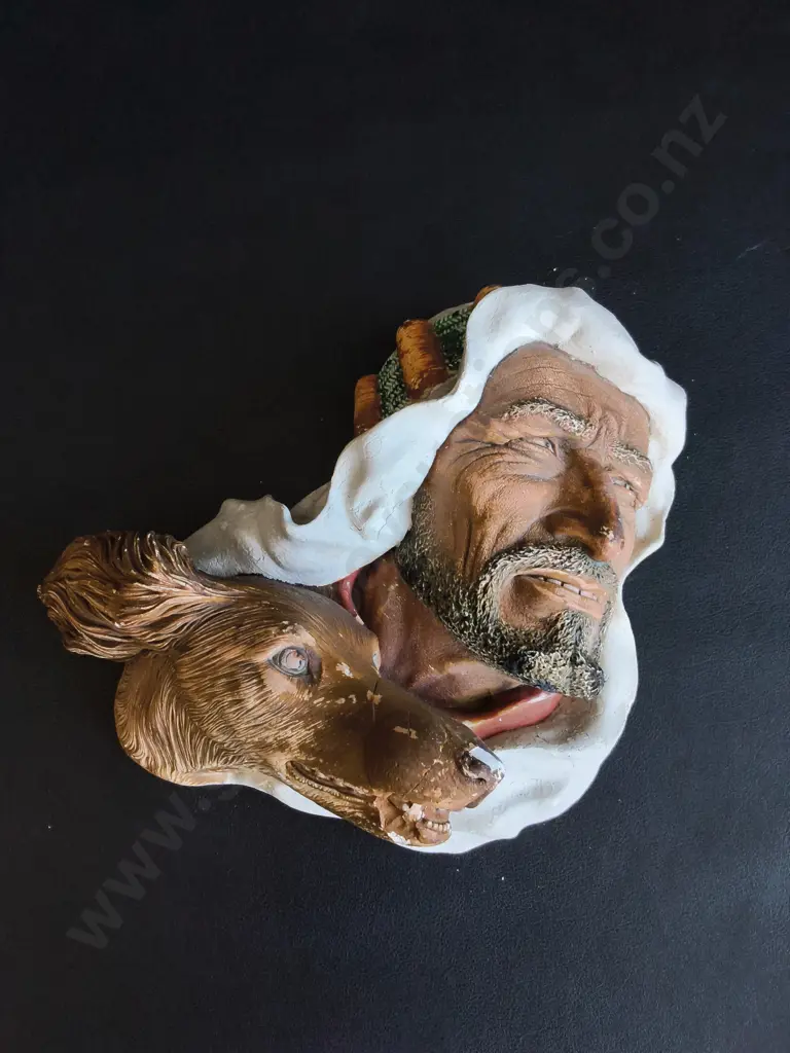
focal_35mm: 27
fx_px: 822
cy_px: 526
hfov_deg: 51.4
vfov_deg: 65.3
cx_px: 395
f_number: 2
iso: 200
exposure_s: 1/100
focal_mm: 2.87
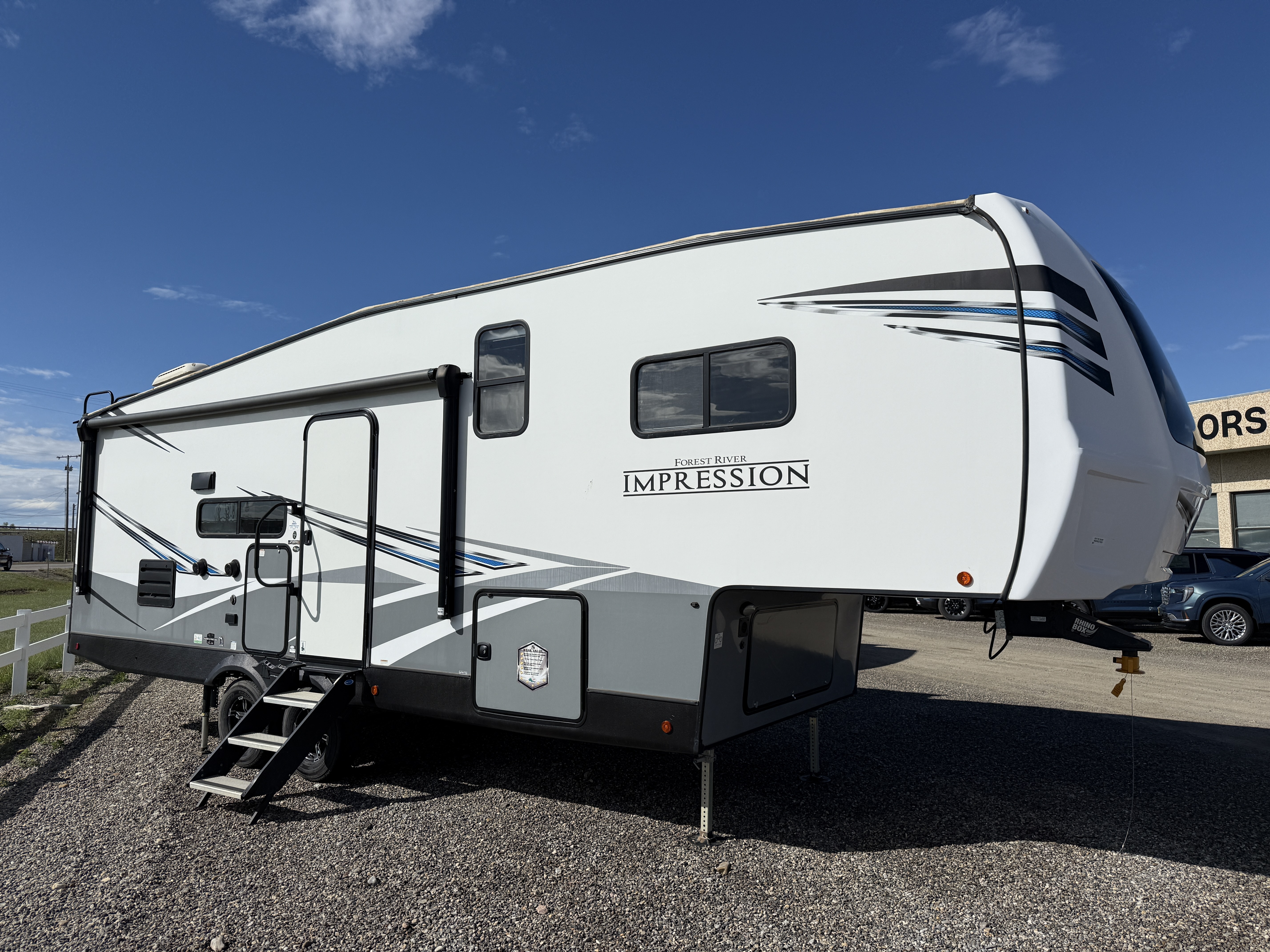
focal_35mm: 24
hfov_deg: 71.6
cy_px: 476
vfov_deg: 56.8
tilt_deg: +6.1
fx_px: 881
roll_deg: -0.6
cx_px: 635
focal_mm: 6.76
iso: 80
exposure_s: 1/14286
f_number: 1.78
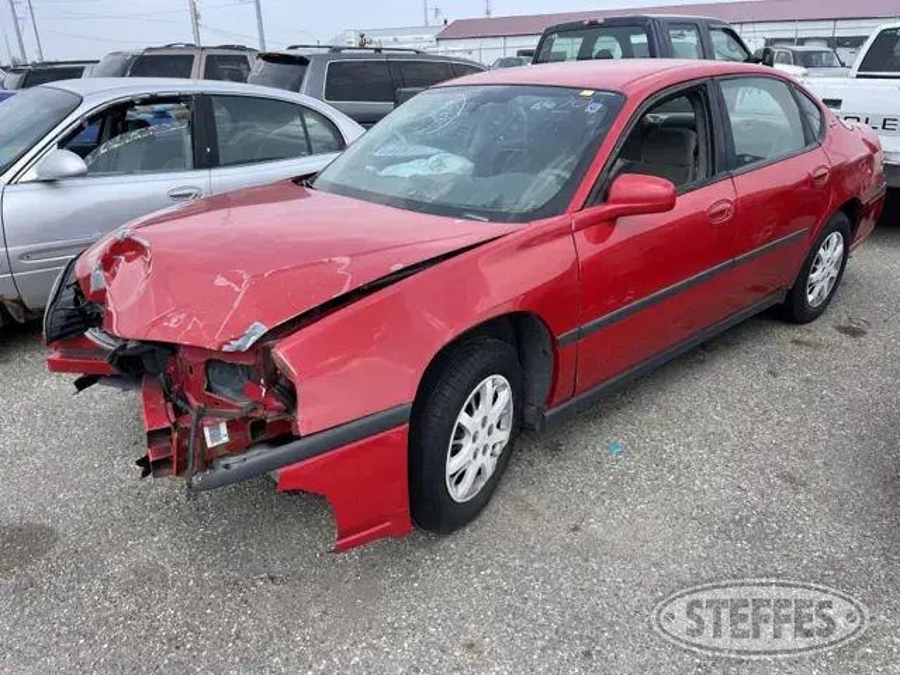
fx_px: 676
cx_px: 450
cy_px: 338
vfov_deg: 53.1
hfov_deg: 67.3
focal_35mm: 26
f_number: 1.6
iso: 32
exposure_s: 1/1493
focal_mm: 5.1
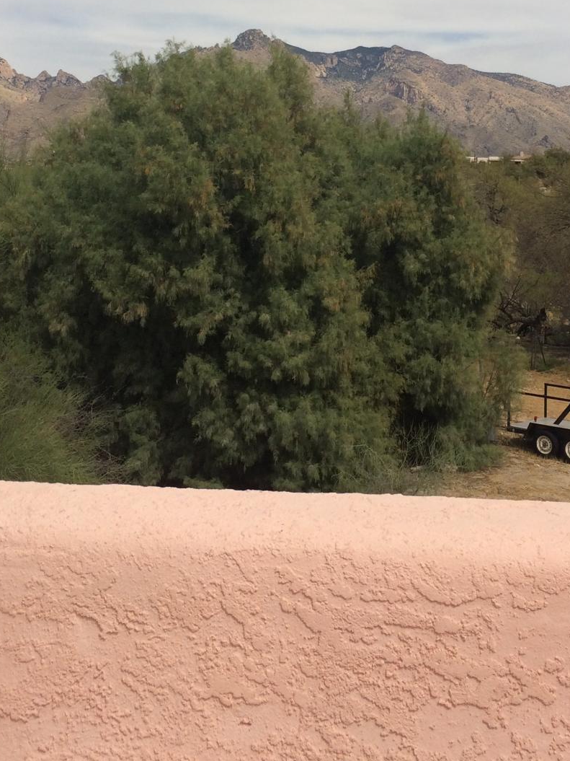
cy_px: 110
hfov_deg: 26.5
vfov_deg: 33.5
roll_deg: +0.0
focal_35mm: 55
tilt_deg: +3.4
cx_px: 267
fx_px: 1208
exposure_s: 1/3731
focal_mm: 4.15
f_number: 2.2
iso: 32
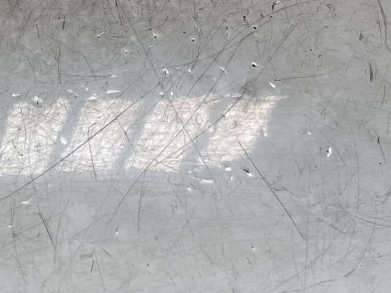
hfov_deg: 19.6
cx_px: -205
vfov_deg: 15.6
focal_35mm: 86
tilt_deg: -44.3
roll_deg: -3.3
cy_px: -166
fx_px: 971
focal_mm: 5.1
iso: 64
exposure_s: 1/121
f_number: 1.6
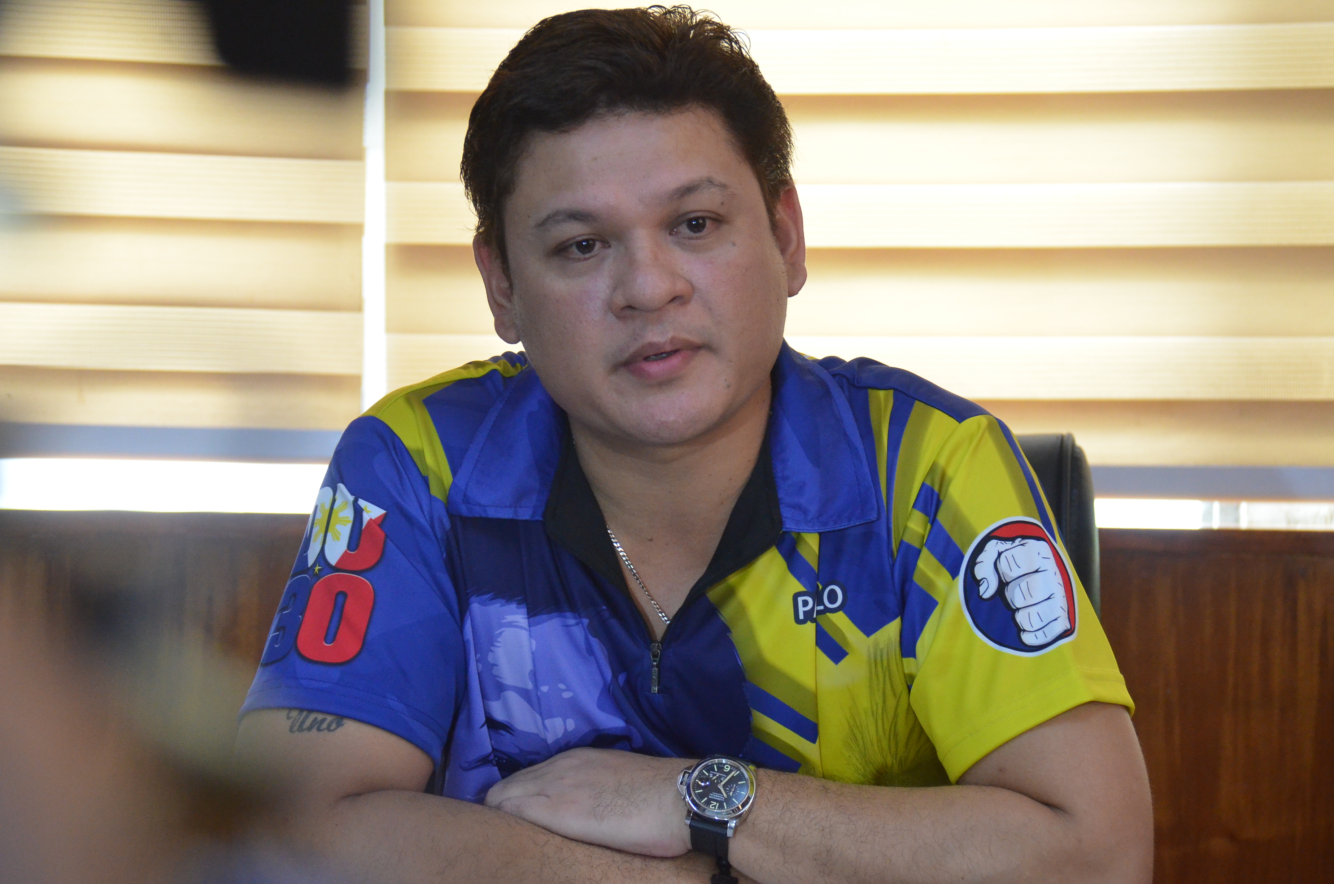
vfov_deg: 8.1
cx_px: 667
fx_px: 6212
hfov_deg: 12.3
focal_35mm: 168
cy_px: 442
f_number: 5.6
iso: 2500
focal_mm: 112
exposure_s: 1/125
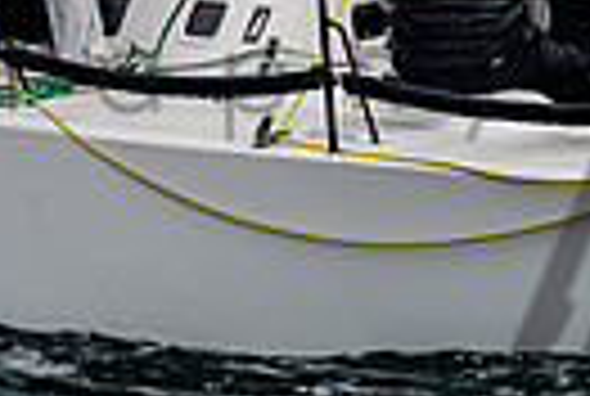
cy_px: -154
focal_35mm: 719
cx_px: 369
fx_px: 11810
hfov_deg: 2.9
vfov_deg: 1.9
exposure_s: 1/1000
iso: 250
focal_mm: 130
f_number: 6.3
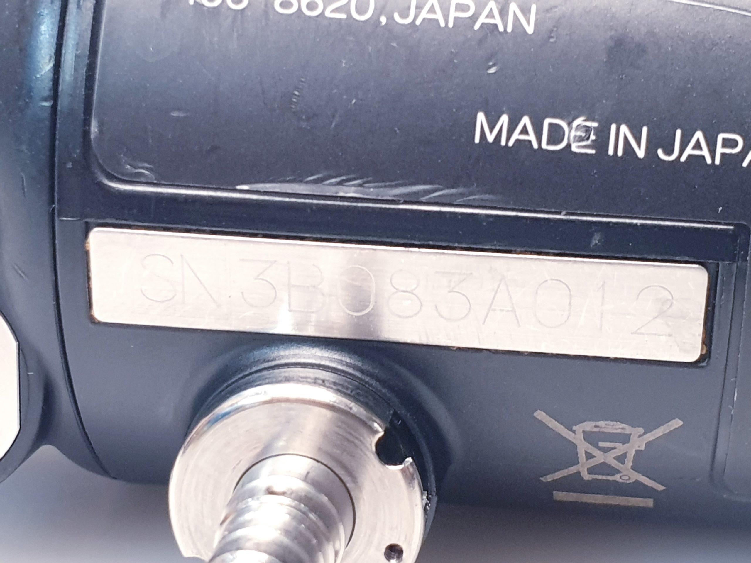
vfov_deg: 53.1
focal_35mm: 26
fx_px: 564
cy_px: 282
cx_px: 376
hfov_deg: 67.3
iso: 200
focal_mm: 4.3
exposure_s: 1/50
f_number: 2.4
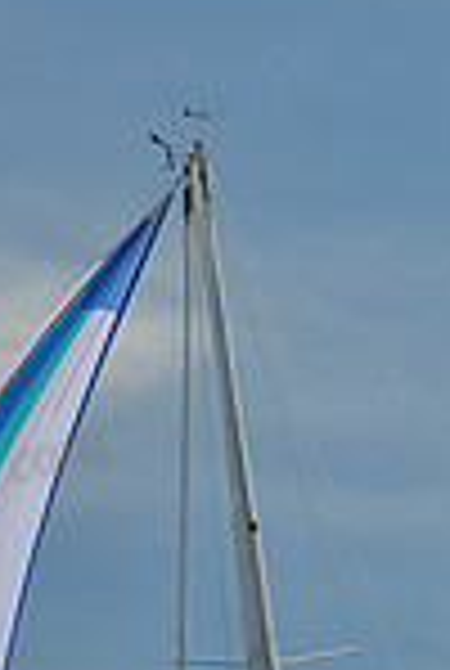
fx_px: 5076
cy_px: 1097
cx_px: 340
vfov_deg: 7.4
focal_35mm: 272
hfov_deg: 5.1
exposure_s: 1/640
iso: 200
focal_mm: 70
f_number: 6.3
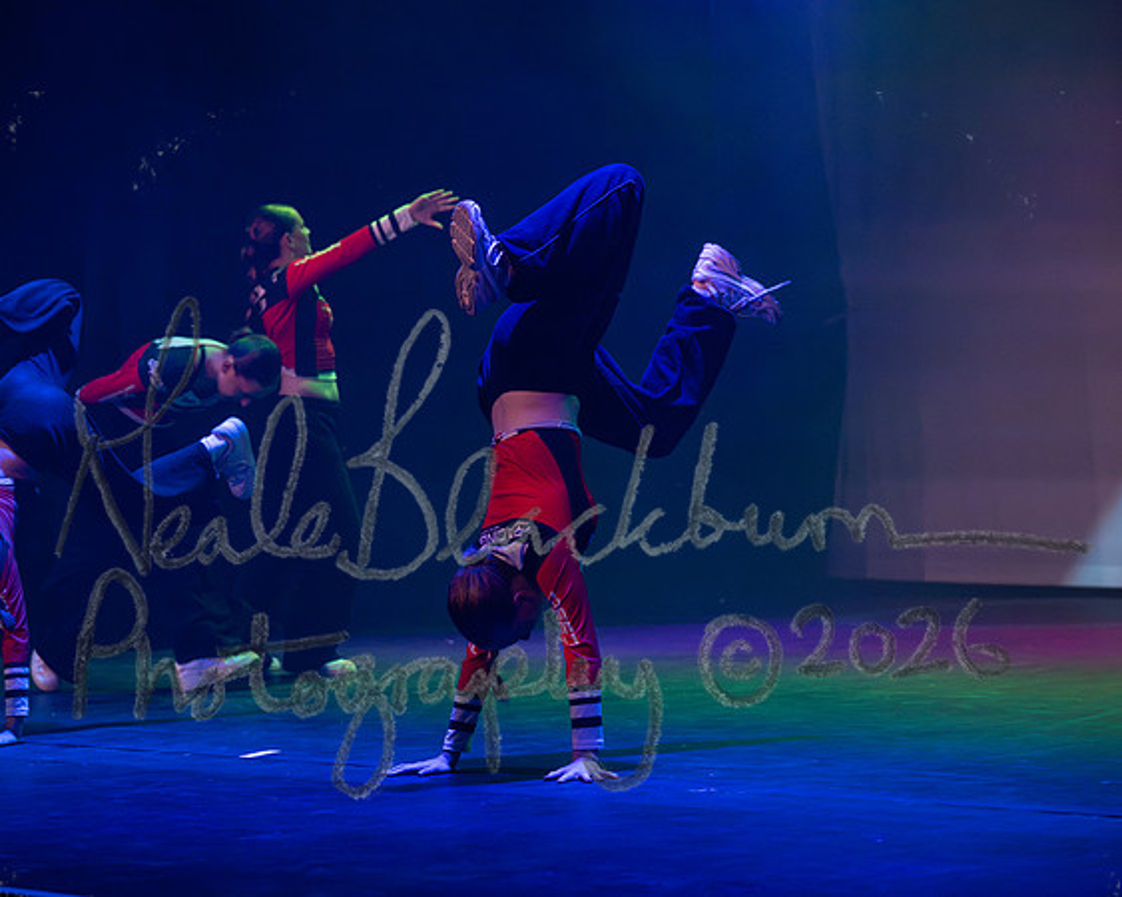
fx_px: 3740
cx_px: 485
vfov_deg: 13.7
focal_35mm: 113
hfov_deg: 17.1
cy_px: 448
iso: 5000
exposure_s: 1/500
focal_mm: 100
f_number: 4
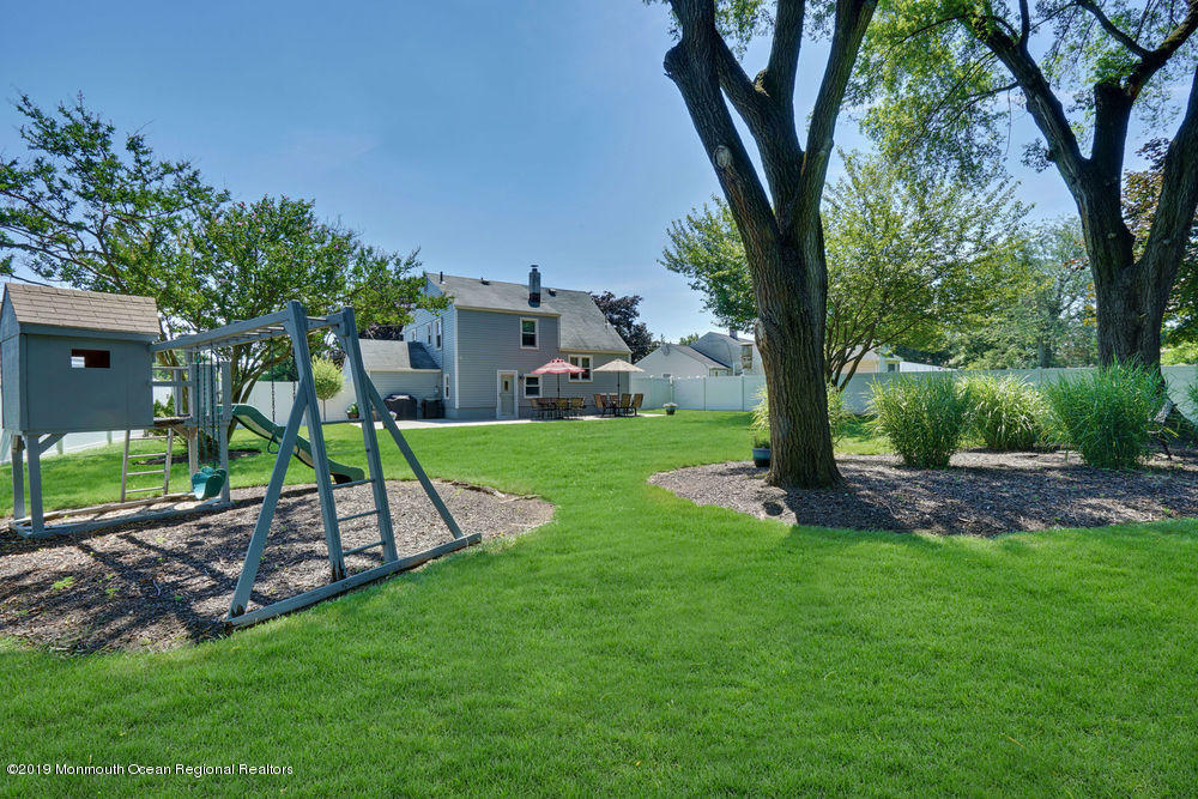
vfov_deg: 73.8
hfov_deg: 96.7
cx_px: 599
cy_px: 400
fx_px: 532
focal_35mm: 16
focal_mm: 16
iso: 100
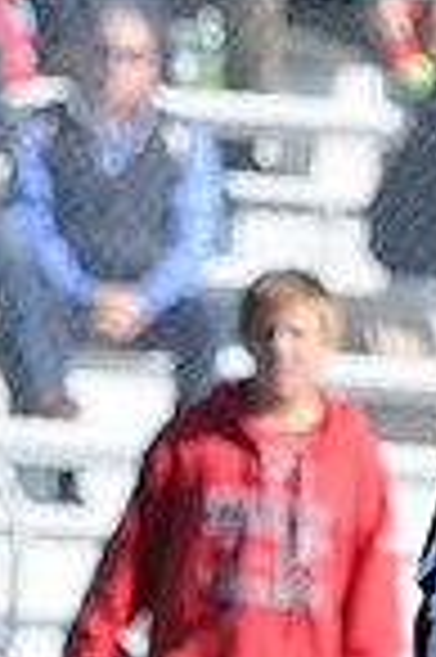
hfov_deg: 0.8
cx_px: 712
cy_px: 994
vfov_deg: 1.2
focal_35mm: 1790
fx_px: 32593
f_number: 7.1
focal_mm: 300
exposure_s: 1/500
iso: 200
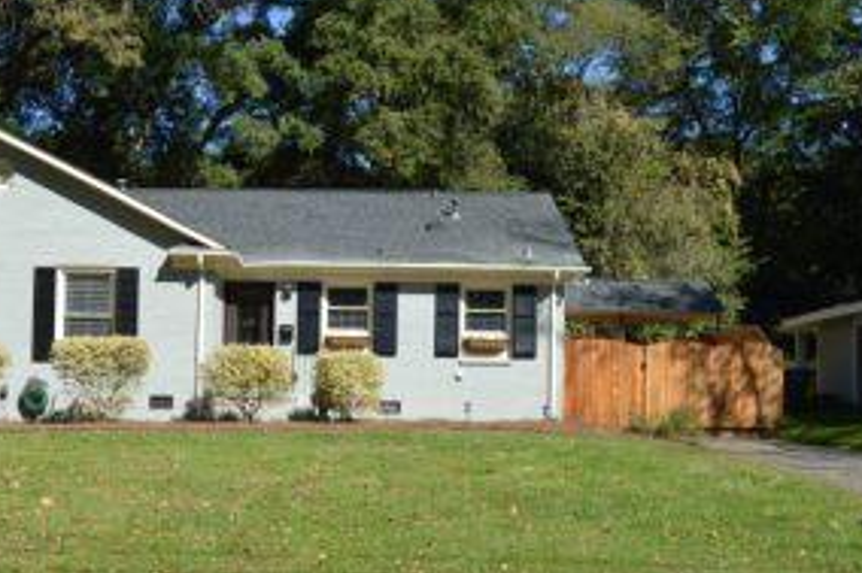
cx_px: 243
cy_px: 358
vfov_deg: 25.9
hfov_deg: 37.5
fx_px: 1244
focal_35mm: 52
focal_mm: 22
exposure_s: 1/250
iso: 100
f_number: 8
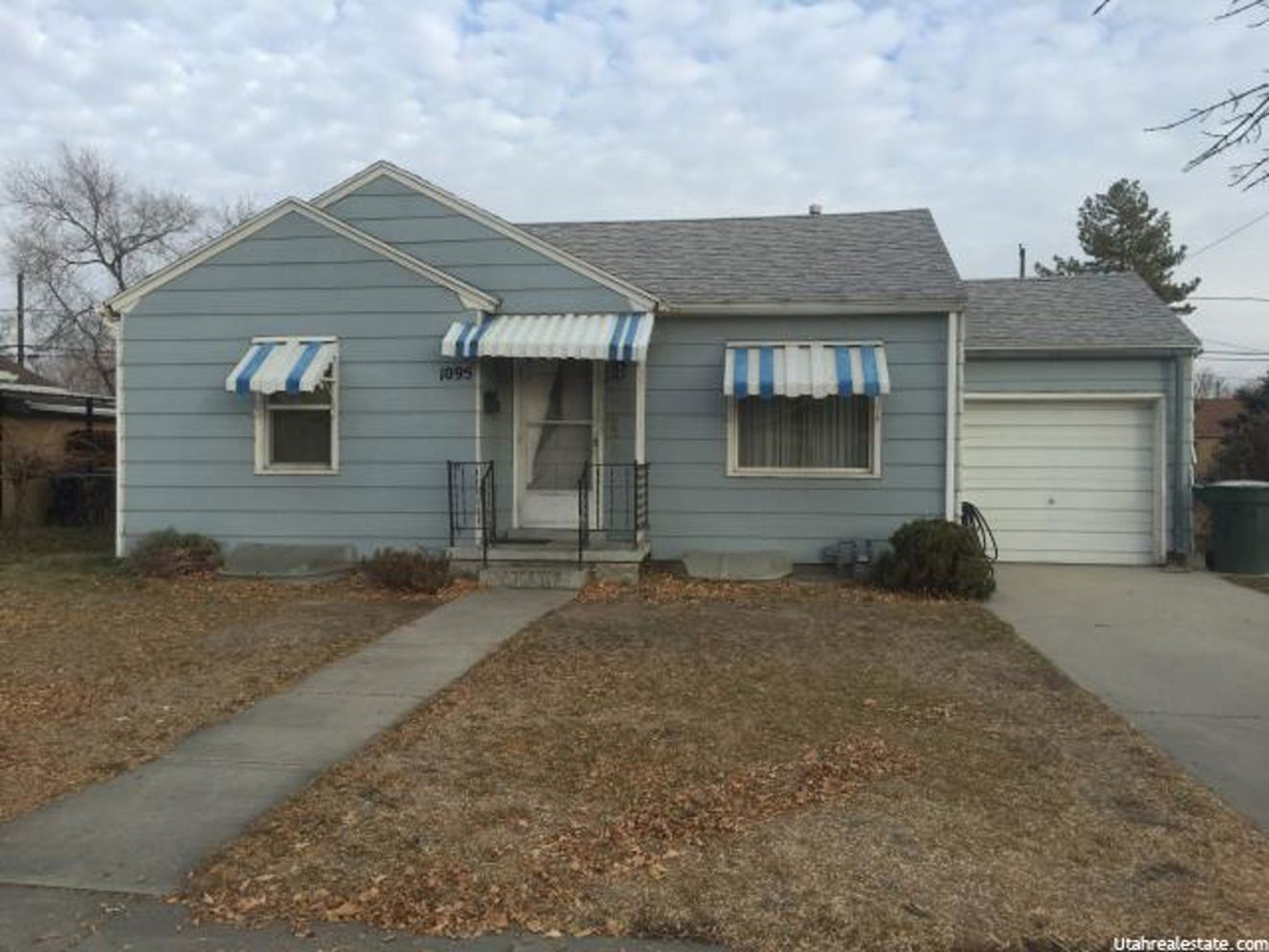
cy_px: 476
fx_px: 1063
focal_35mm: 29
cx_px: 634
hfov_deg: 61.7
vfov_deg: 48.2
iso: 32
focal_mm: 4.15
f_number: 2.2
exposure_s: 1/920
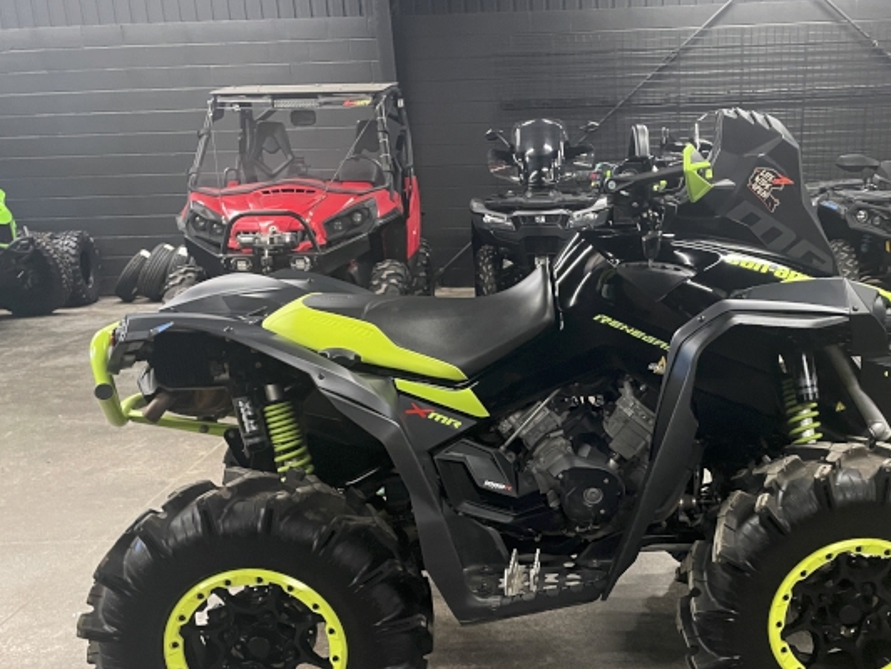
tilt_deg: -14.6
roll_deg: +3.1
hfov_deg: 47.2
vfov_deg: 36.1
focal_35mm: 39
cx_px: 583
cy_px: 487
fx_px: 1004
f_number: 1.6
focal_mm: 4.2
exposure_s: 1/60
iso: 500
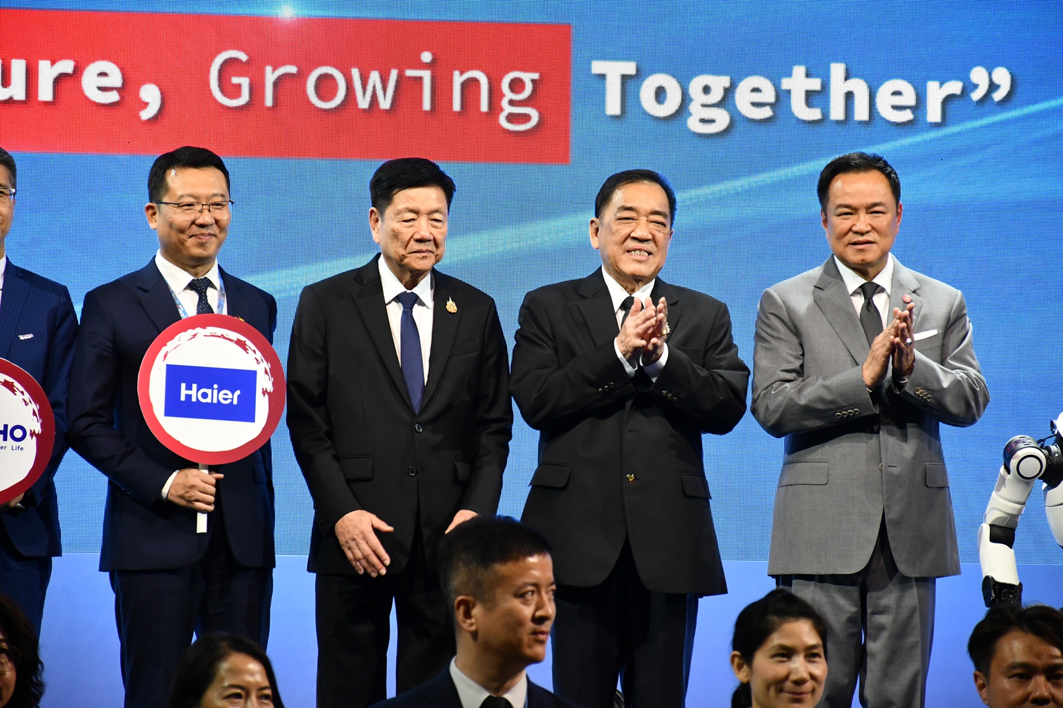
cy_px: 354
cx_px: 532
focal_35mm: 183
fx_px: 5403
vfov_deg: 7.5
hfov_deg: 11.2
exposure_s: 1/250
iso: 1800
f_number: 5.6
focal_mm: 122
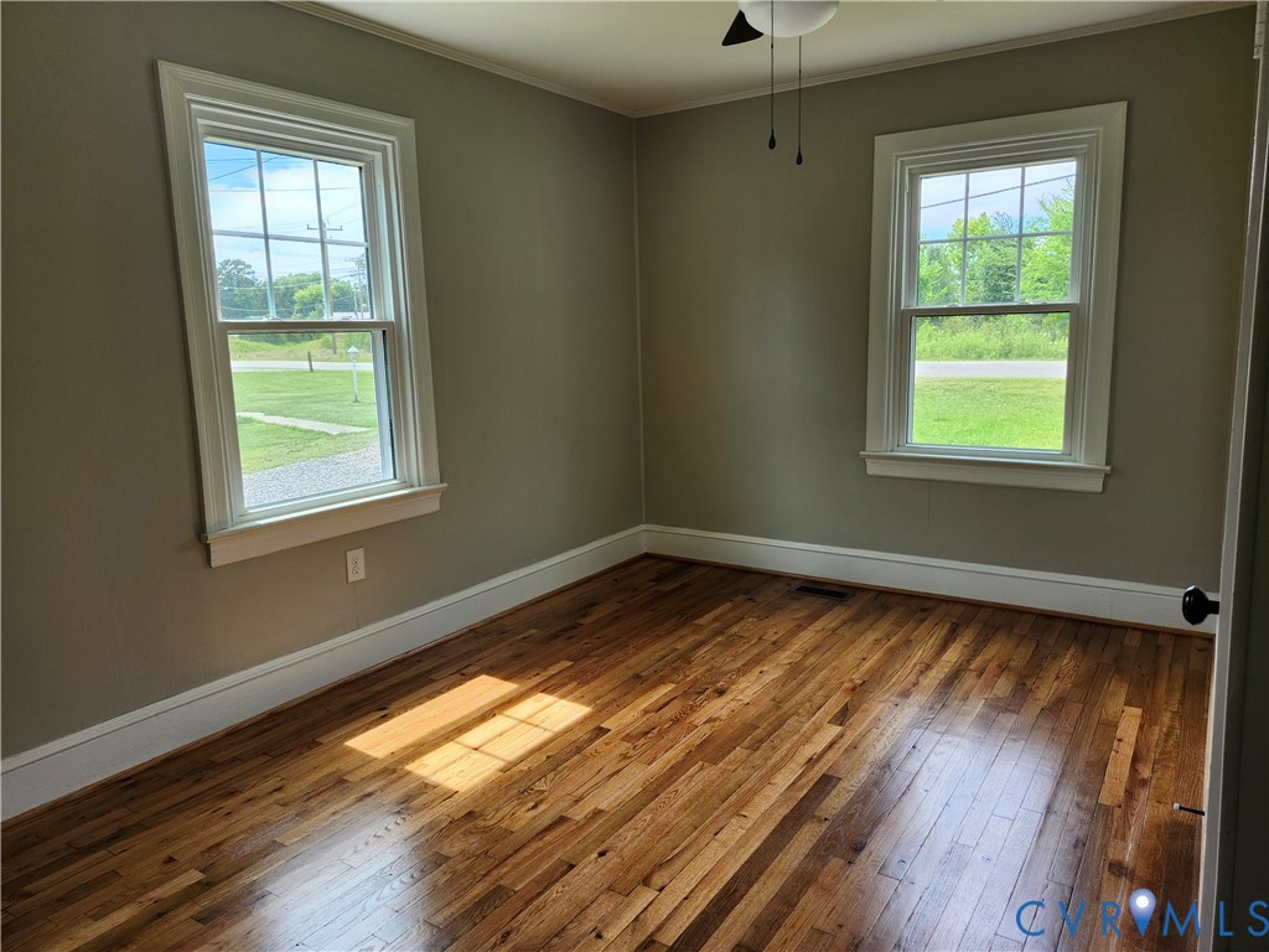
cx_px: 634
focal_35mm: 23
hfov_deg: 73.9
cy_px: 476
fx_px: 843
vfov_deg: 58.9
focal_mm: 5.54
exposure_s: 1/180
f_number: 1.8
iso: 50
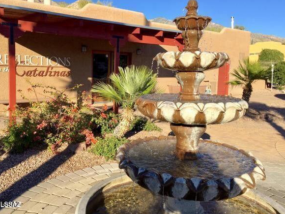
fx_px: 263
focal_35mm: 32
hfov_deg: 56.7
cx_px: 129
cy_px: 97
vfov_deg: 44.1
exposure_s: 1/1412
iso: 32
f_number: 2.2
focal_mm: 4.15
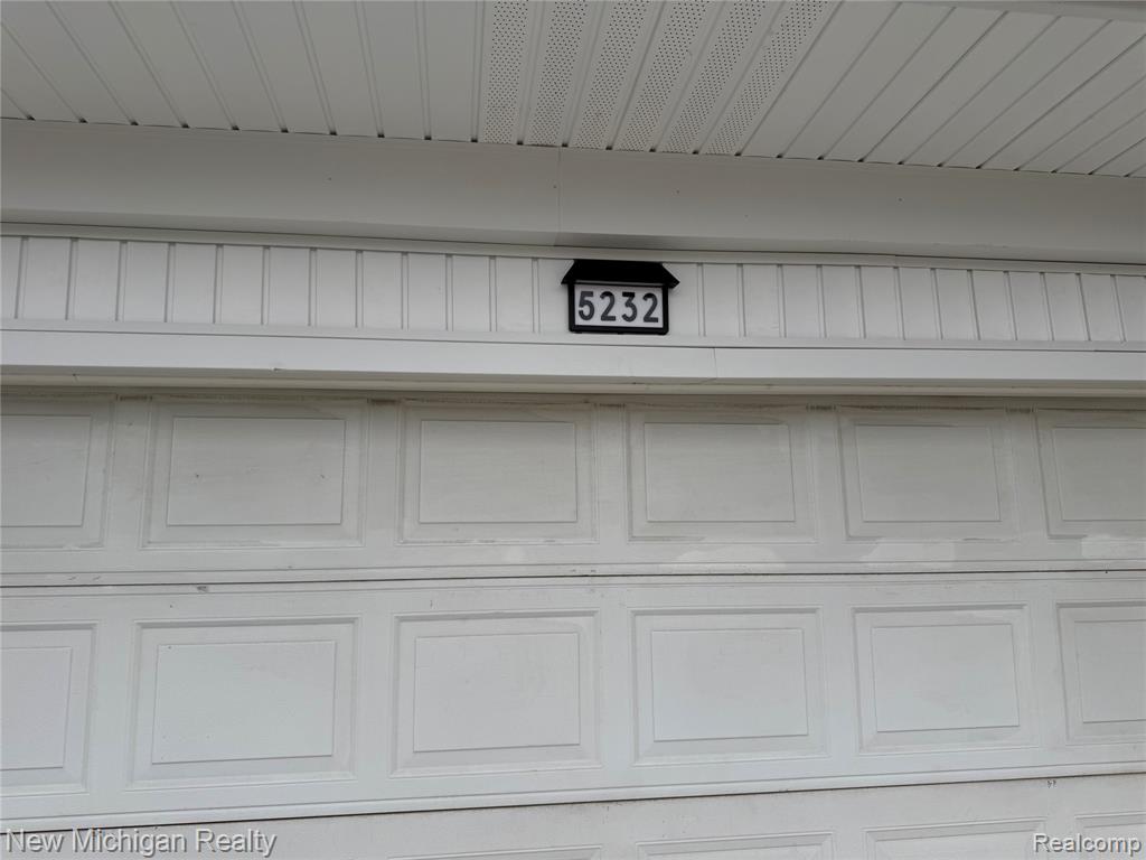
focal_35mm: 24
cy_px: 430
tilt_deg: +8.2
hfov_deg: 71.6
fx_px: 795
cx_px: 573
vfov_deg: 56.8
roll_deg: +1.0
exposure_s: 1/1689
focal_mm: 6.76
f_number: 1.78
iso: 80
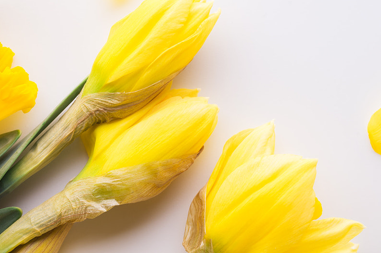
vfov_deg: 13.5
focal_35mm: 101
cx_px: 96
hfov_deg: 20.1
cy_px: 158
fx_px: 1068
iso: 100
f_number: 11
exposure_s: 1/160
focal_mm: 50
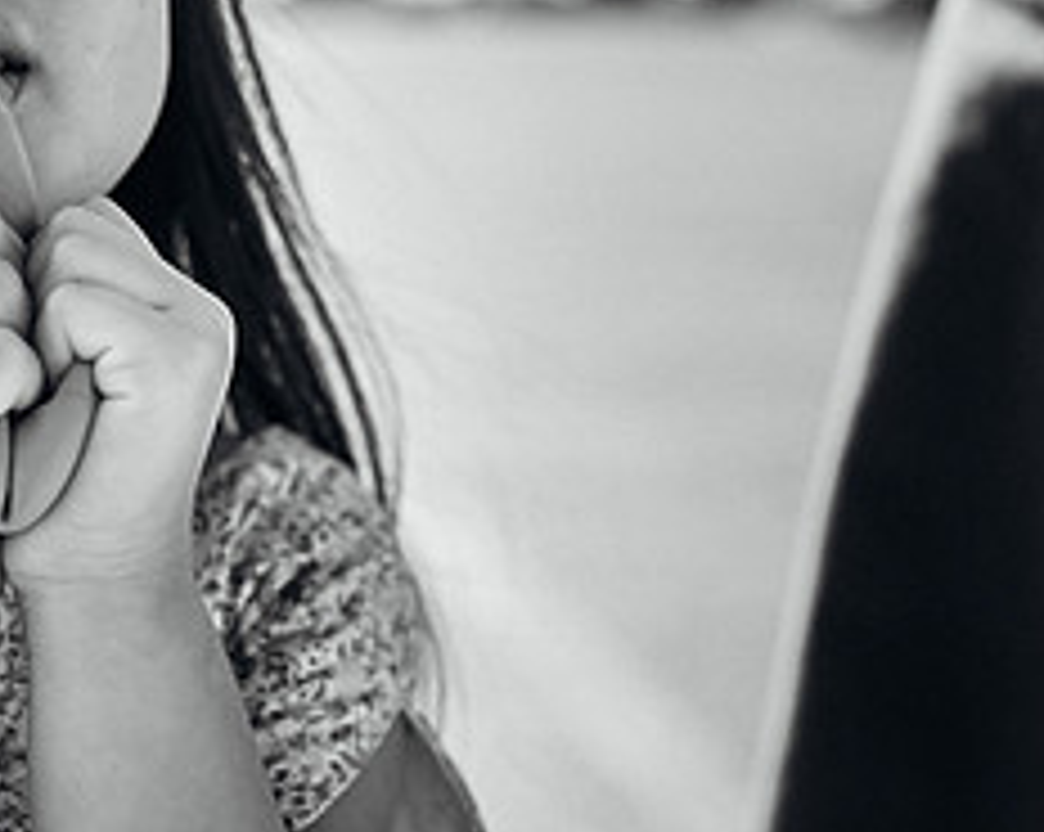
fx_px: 3179
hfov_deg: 18.5
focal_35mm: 103
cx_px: 205
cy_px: 429
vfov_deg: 14.9
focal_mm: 35
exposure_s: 1/2500
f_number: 2.5
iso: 140
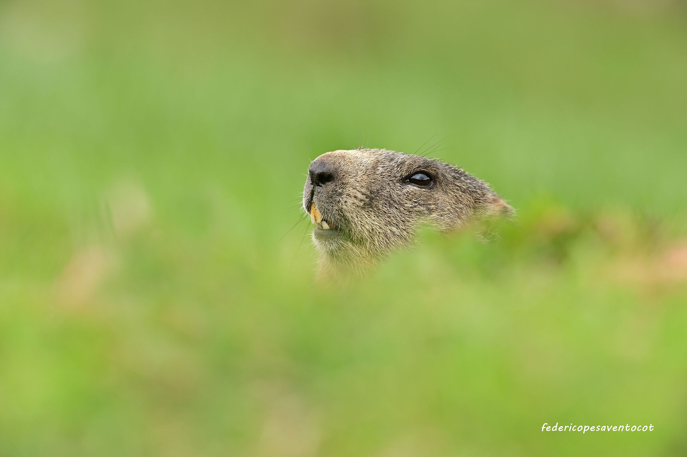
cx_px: 344
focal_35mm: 420
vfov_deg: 3.3
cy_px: 228
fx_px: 8010
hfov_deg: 4.9
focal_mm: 420
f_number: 8
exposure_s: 1/640
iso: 640
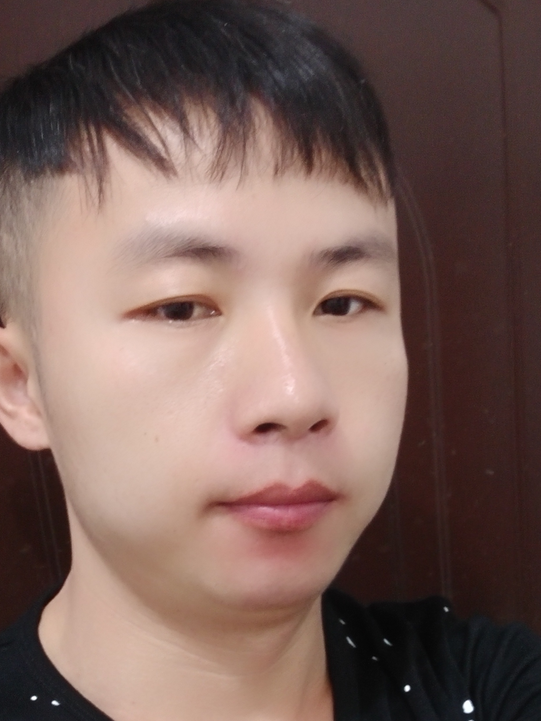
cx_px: 230
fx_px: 917
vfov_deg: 40.1
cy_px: 633
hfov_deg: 32.8
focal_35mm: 44
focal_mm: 3.57
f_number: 2
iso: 640
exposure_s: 1/25
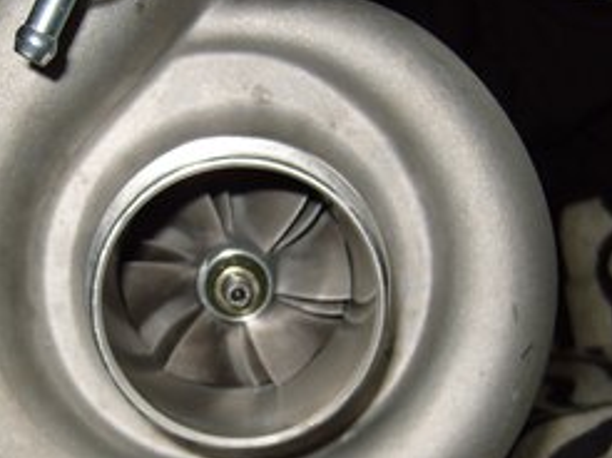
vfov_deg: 25.4
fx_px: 1007
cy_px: 321
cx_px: 214
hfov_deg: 33.6
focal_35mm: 57
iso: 100
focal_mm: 7.4
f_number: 2.8
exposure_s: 1/30
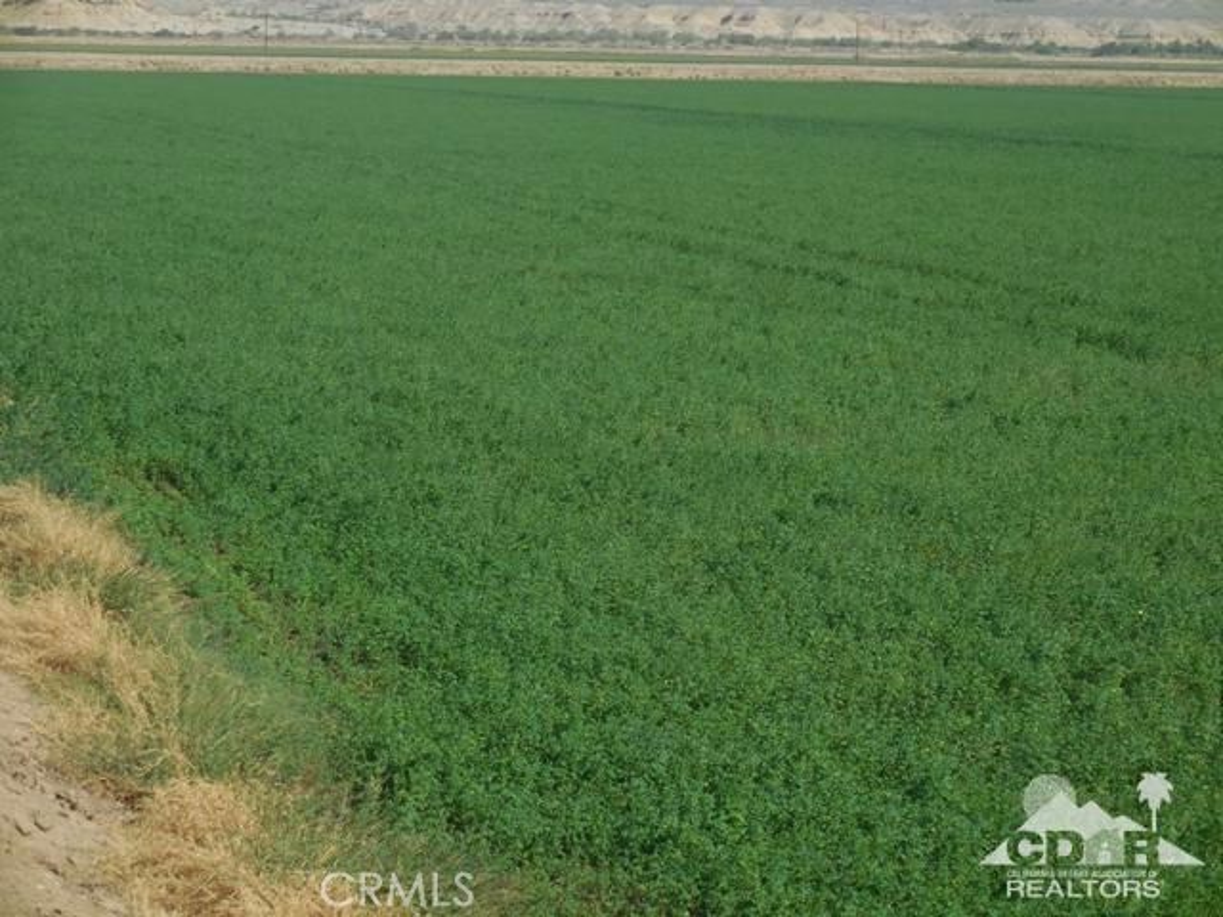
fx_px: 3462
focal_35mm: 98
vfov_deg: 15.1
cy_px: 458
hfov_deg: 20.0
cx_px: 612
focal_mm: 17.7
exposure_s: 1/640
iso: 125
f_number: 5
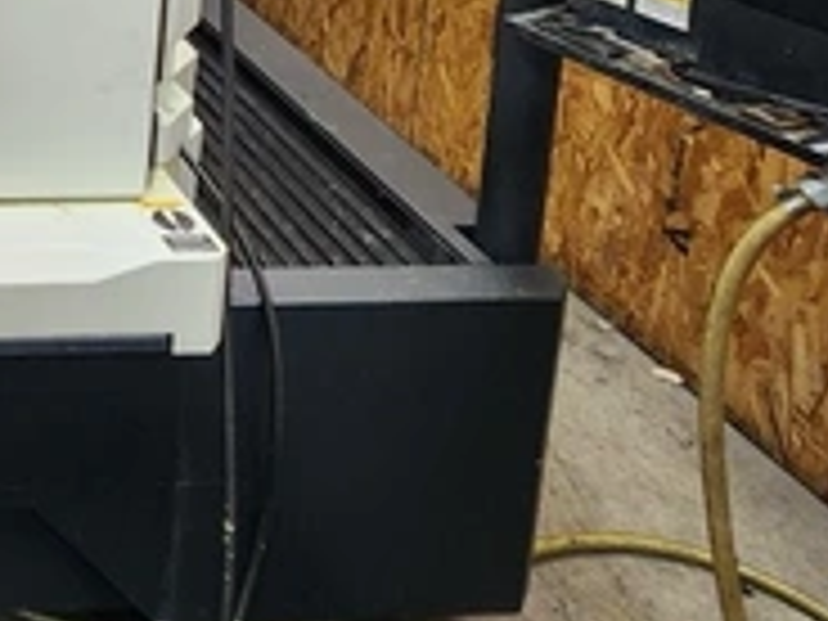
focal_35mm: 53
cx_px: -423
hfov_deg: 26.2
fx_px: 1268
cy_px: -398
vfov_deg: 21.4
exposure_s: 1/60
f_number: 2.2
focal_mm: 2.2
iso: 200
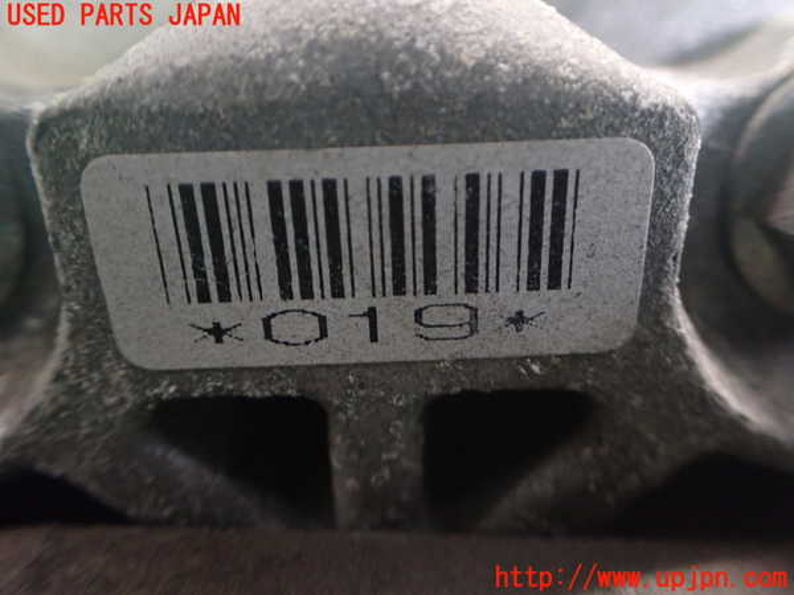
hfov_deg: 60.0
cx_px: 397
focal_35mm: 30
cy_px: 298
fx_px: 688
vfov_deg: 46.8
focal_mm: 5.4
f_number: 2.3
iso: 1000
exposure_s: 1/30
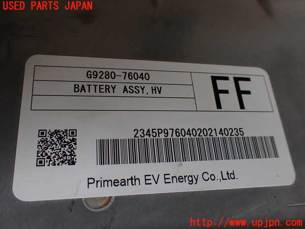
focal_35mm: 30
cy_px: 114
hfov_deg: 60.0
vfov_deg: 46.8
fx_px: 264
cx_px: 152
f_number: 3.2
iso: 100
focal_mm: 5.4
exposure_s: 1/160
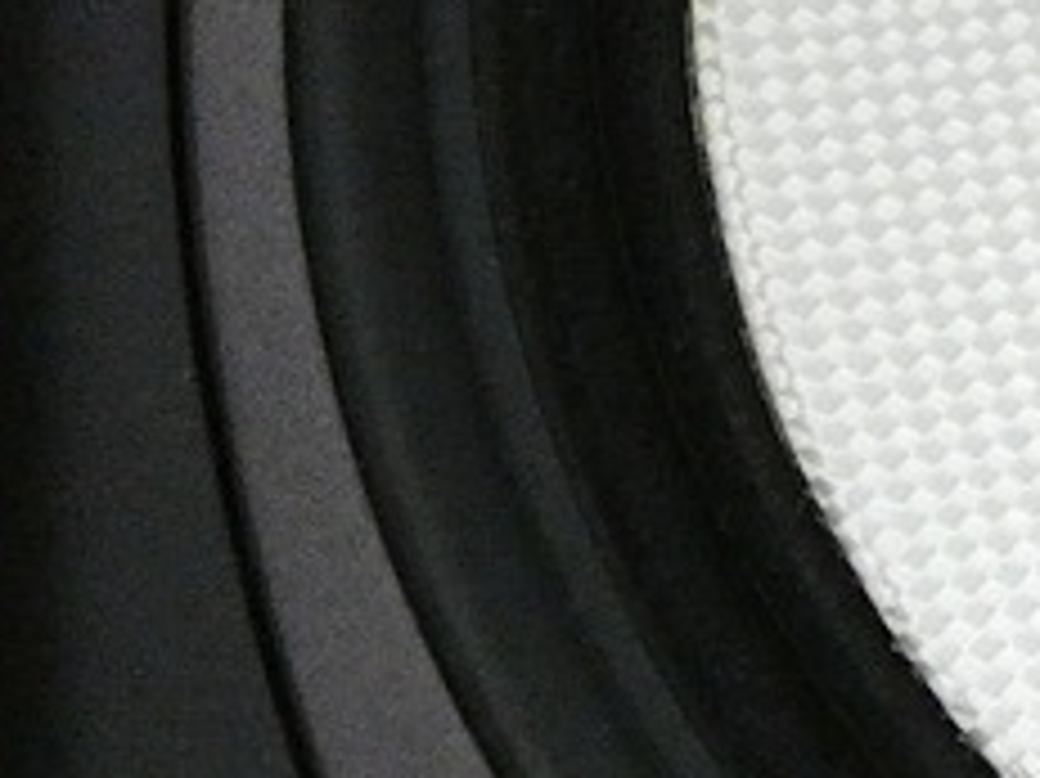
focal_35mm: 768
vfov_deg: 1.9
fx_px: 23062
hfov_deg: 2.6
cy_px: -9
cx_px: 2021
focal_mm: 33.2
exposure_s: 1/80
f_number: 5.6
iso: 1000
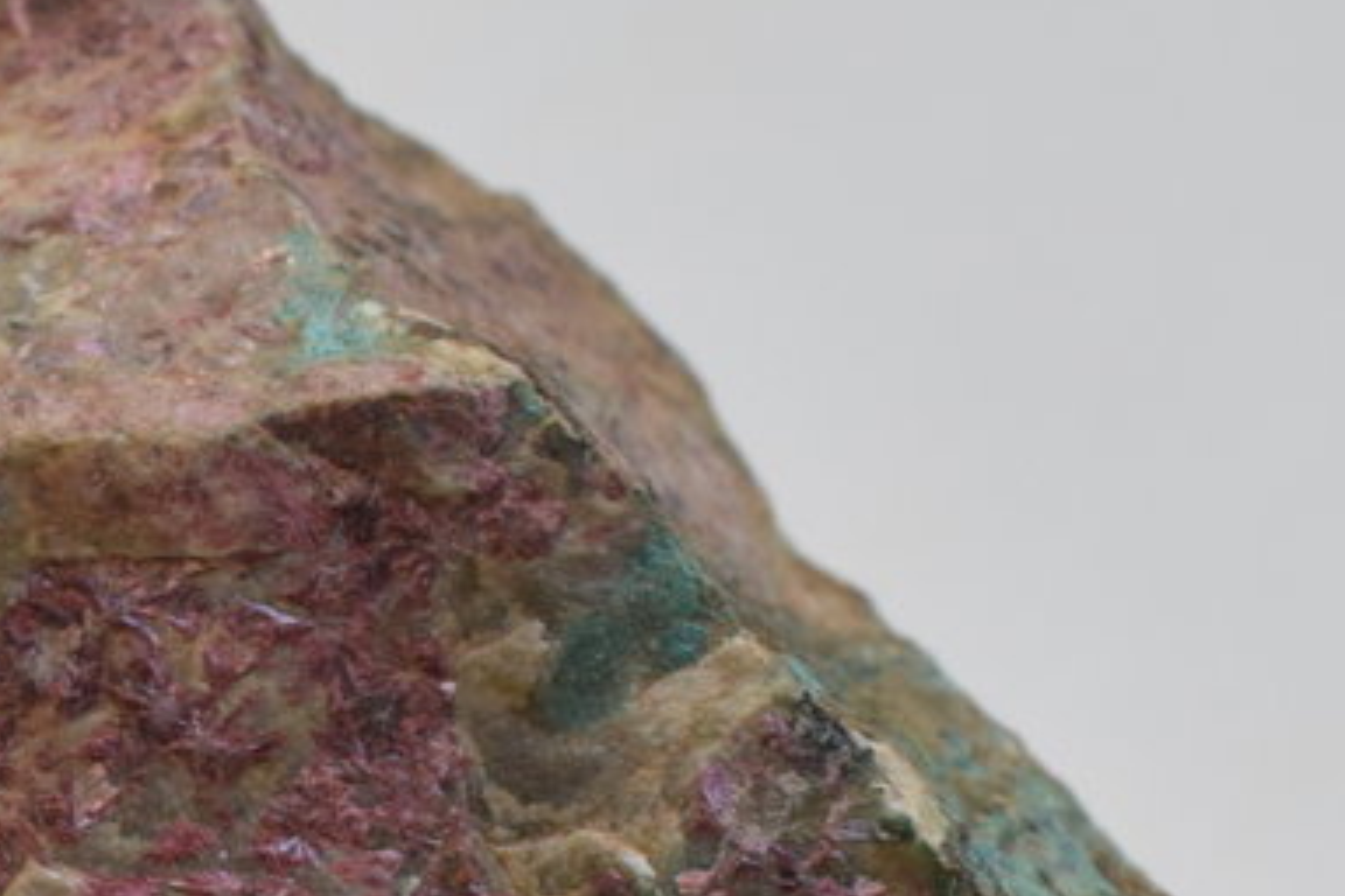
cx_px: -49
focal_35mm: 131
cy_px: 1010
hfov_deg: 15.3
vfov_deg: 10.3
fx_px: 4897
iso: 450
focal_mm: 21
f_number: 10
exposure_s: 1/30
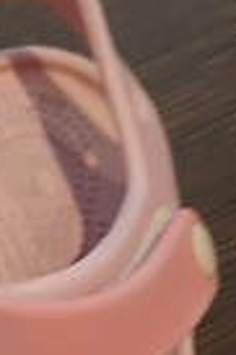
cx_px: -131
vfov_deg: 21.3
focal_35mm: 91
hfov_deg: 13.9
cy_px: 389
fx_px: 897
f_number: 1.8
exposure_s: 1/25
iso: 320
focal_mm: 5.23
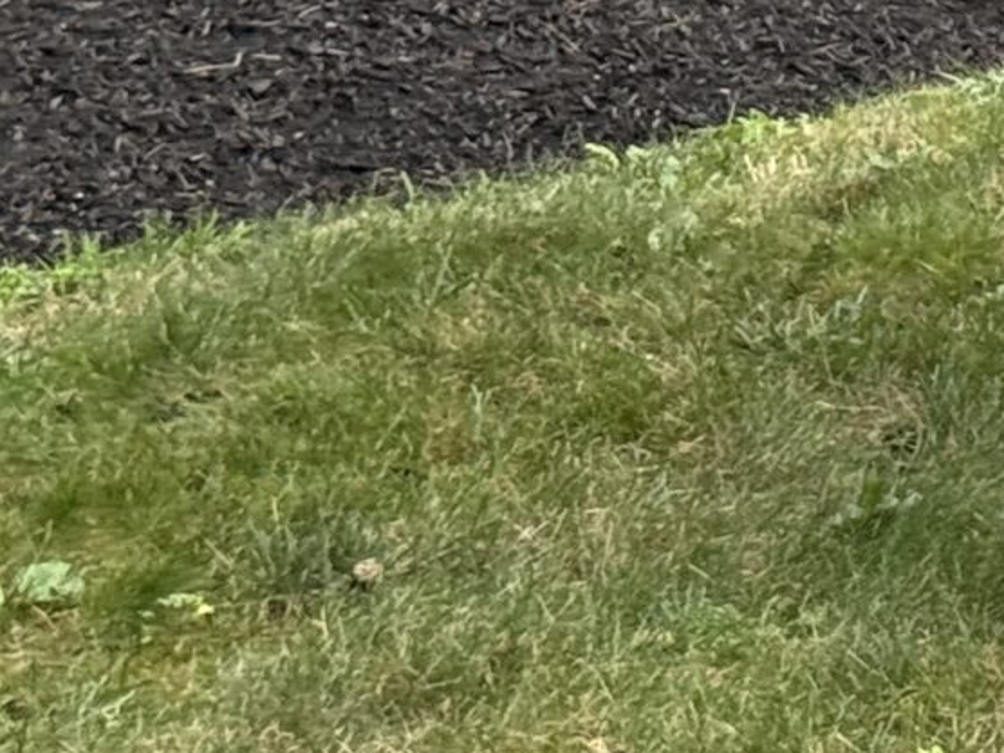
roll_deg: +0.0
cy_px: -349
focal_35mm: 221
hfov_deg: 8.6
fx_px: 6410
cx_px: 1847
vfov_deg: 6.6
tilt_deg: +3.1
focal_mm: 6.76
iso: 80
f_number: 1.78
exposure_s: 1/339
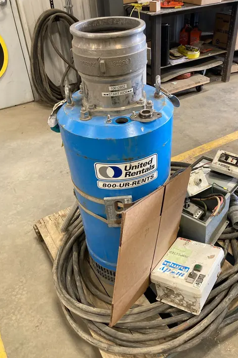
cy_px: 181
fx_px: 298
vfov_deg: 62.0
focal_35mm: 30
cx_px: 135
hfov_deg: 43.5
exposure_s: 1/60
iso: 125
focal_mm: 3.99
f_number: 1.8
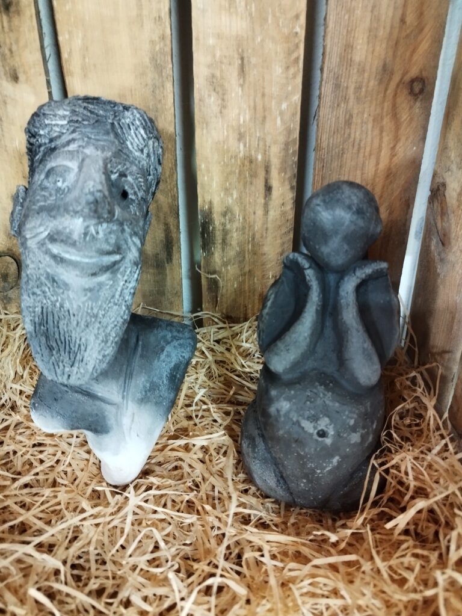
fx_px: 445
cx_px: 231
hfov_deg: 54.9
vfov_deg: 69.4
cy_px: 308
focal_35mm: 25
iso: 1230
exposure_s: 1/25
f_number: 1.89
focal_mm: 5.95
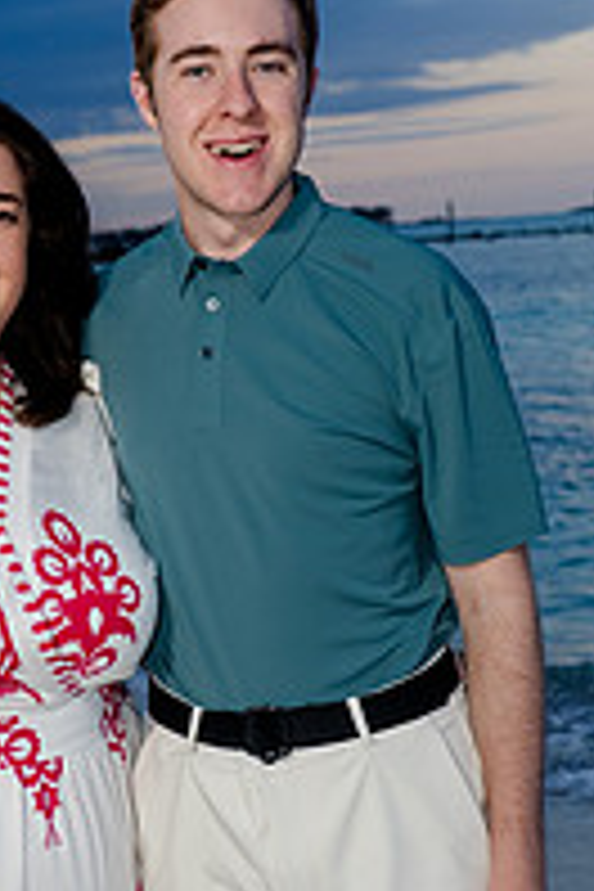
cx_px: 119
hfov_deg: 14.9
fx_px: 2252
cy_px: 576
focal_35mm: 91
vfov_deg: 22.3
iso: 400
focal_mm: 40
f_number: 5.6
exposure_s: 1/160
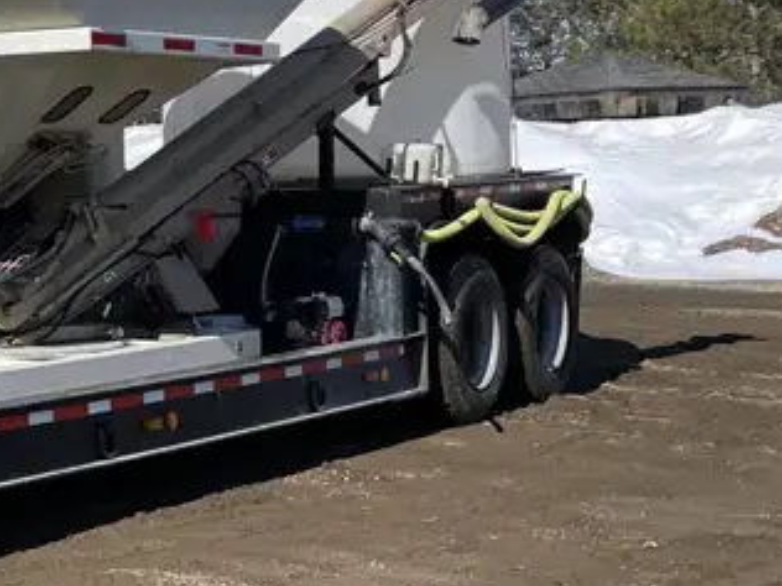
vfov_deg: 18.6
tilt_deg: -2.1
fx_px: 1785
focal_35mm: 79
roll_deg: +1.9
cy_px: 223
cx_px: -332
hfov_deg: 21.4
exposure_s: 1/4902
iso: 32
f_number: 1.6
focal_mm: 5.1
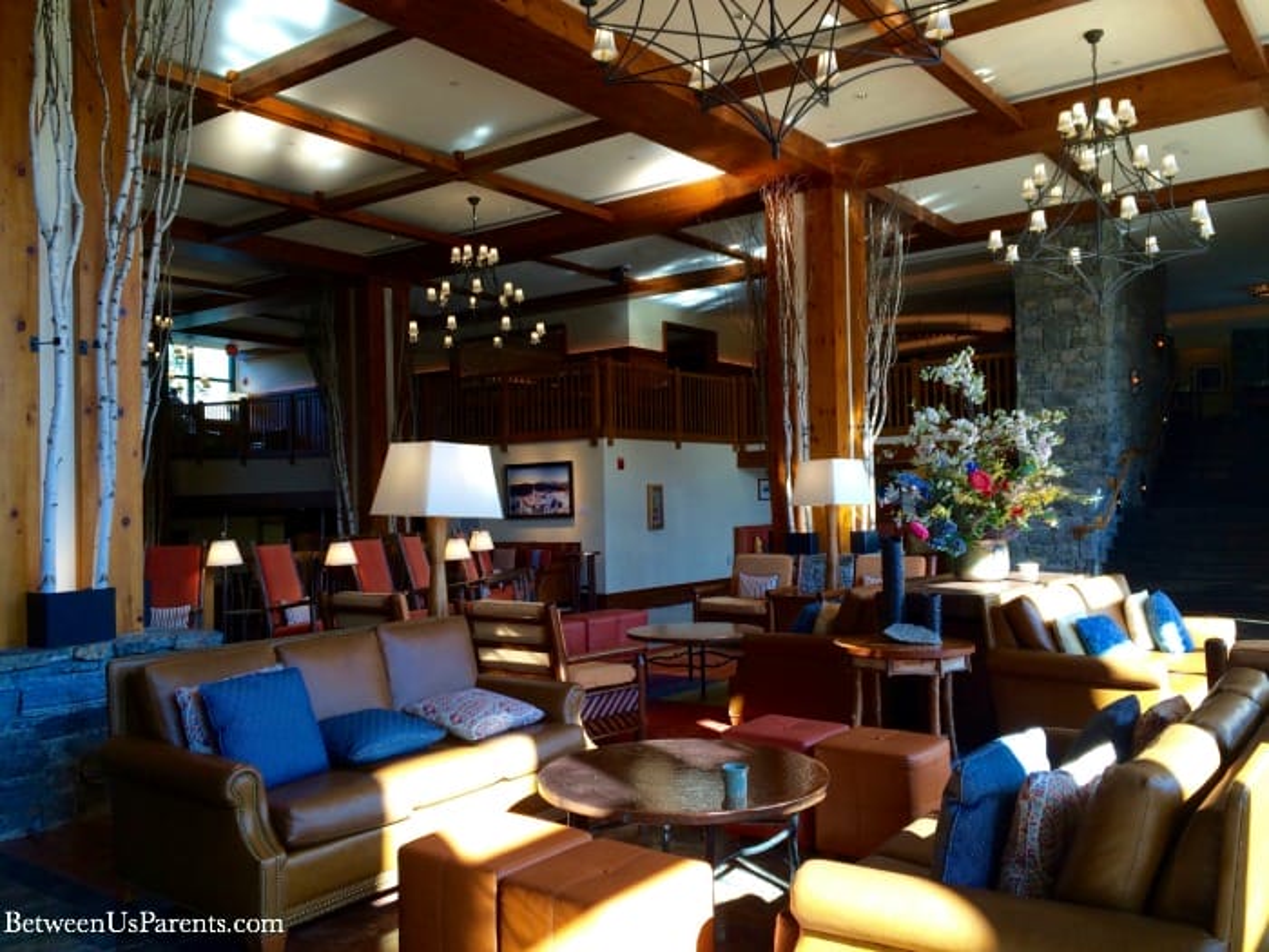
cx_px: 634
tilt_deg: +1.3
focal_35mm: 29
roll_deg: +1.6
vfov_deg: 48.2
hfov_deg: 61.7
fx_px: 1063
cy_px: 476
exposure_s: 1/60
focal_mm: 4.15
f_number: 2.2
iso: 40
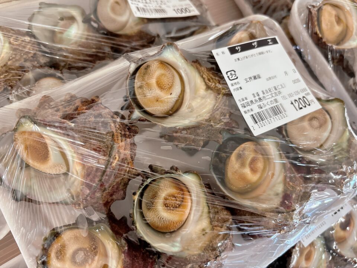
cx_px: 178
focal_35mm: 26
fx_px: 268
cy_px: 134
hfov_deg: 67.3
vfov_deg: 53.1
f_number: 1.6
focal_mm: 5.96
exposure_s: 1/60
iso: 160
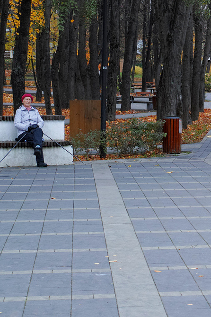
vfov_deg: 16.9
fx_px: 1064
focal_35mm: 121
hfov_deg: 10.8
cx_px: 335
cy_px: 116
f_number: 3.5
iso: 100
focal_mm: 30
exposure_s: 1/80
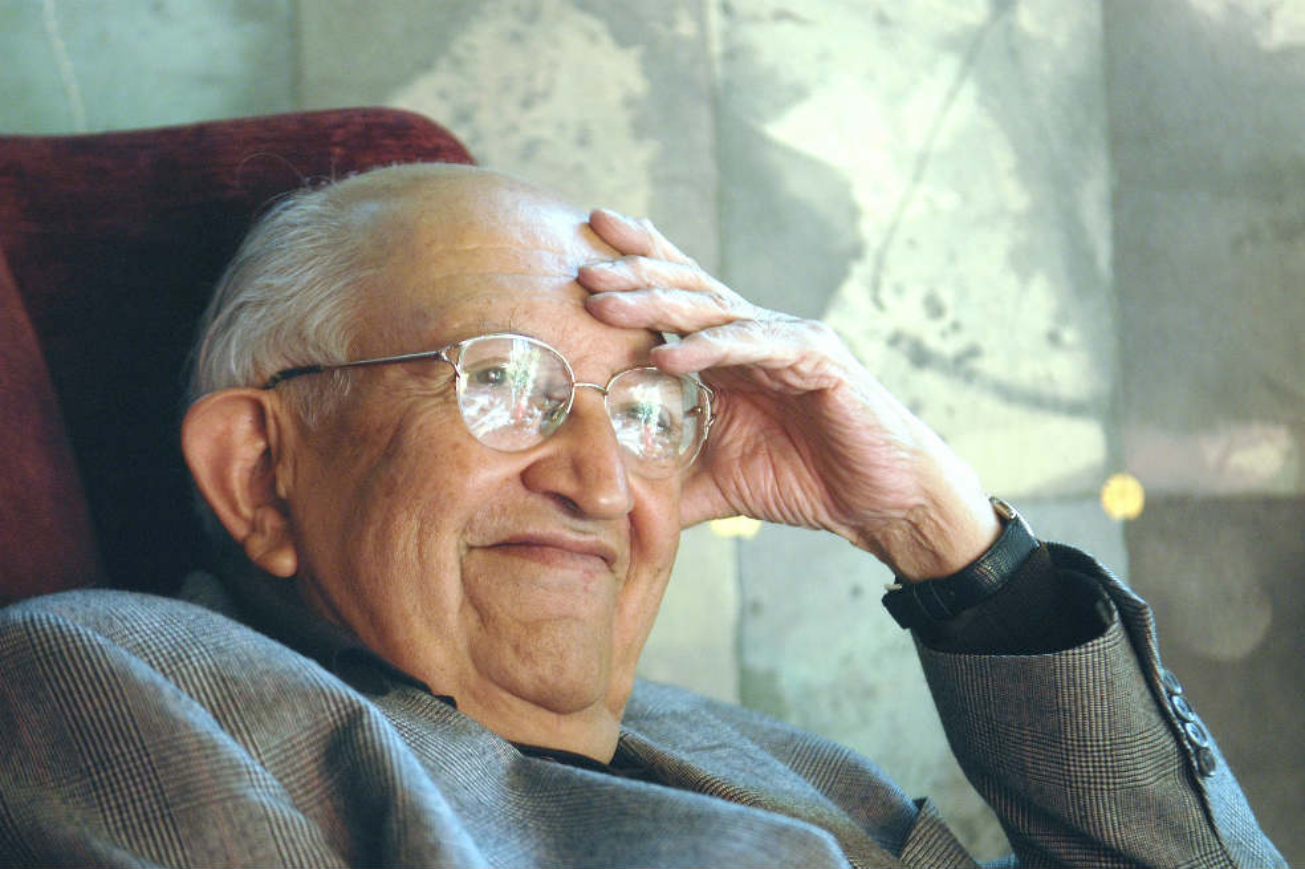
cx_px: 652
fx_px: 2989
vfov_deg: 16.5
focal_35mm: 82
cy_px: 434
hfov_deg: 24.6
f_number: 2.8
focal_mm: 55
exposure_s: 1/125
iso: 640
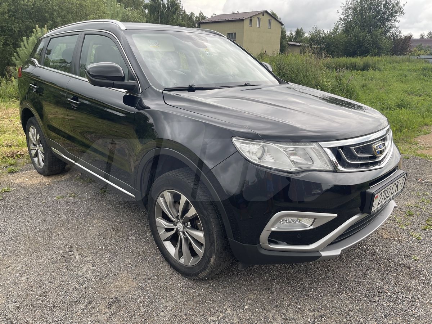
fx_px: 312
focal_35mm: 25
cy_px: 162
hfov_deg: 69.4
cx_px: 216
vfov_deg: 54.9
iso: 32
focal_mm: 5.1
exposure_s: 1/530
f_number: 1.6
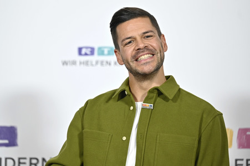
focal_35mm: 145
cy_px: 83
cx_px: 125
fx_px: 1006
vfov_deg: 9.4
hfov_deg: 14.2
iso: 1000
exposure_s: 1/640
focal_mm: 145
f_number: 2.8
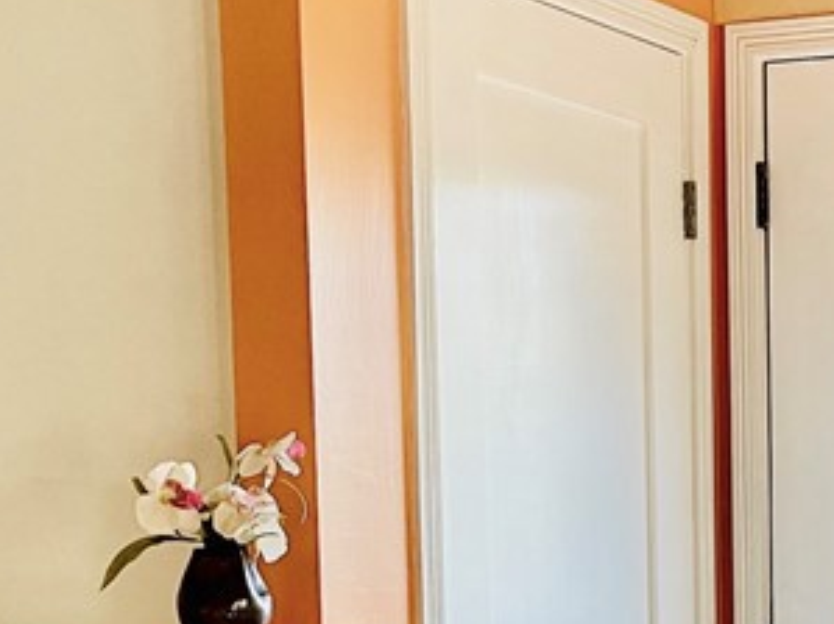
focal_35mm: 89
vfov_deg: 16.2
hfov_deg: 20.8
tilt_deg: -6.0
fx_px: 2143
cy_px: 655
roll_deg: +0.4
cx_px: 954
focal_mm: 5.1
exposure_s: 1/67
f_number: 1.6
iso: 125
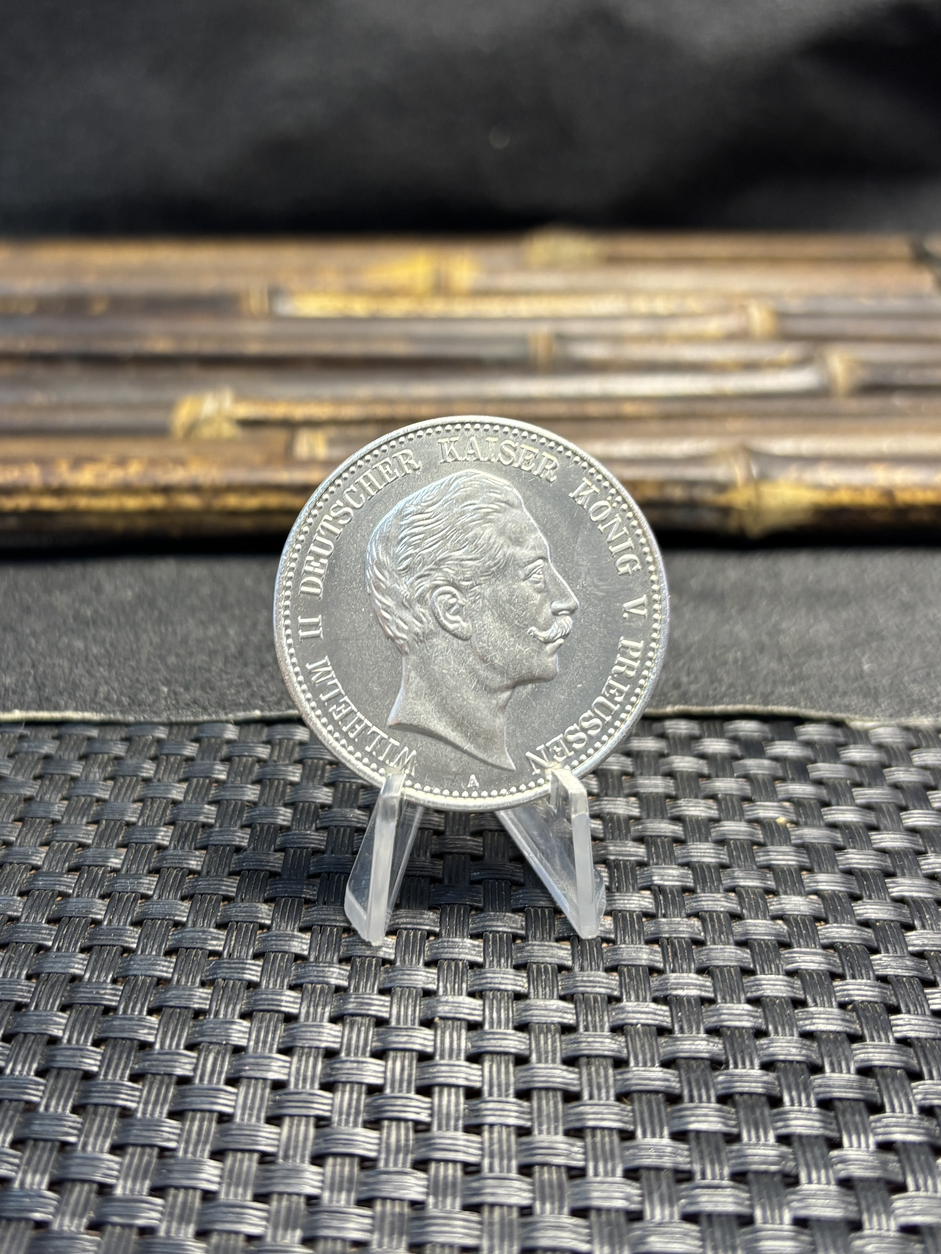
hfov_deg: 53.1
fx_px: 942
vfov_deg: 67.3
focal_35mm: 26
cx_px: 470
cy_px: 627
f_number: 1.6
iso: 125
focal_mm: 5.96
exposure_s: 1/50
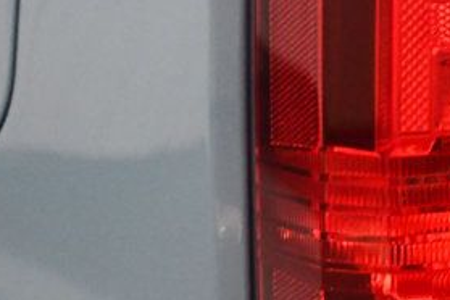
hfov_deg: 10.6
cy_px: 211
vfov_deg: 7.2
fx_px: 2387
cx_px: 498
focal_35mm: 191
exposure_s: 1/100
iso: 3200
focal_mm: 35
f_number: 4.2
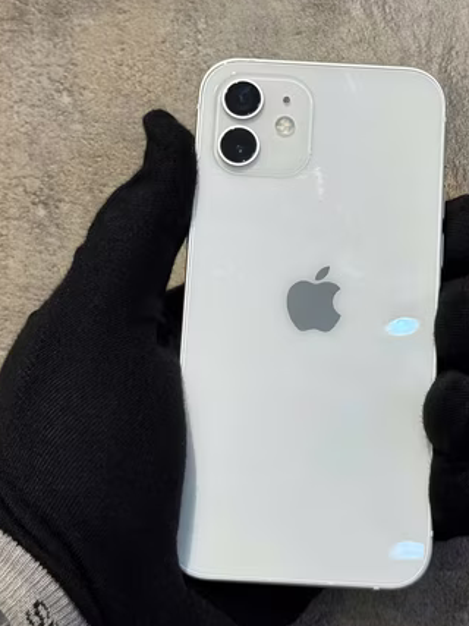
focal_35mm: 72
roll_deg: -11.3
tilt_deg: +6.7
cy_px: 261
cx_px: 318
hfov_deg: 20.4
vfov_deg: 27.0
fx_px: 1301
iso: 100
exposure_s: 1/100
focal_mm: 6.76
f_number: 1.78
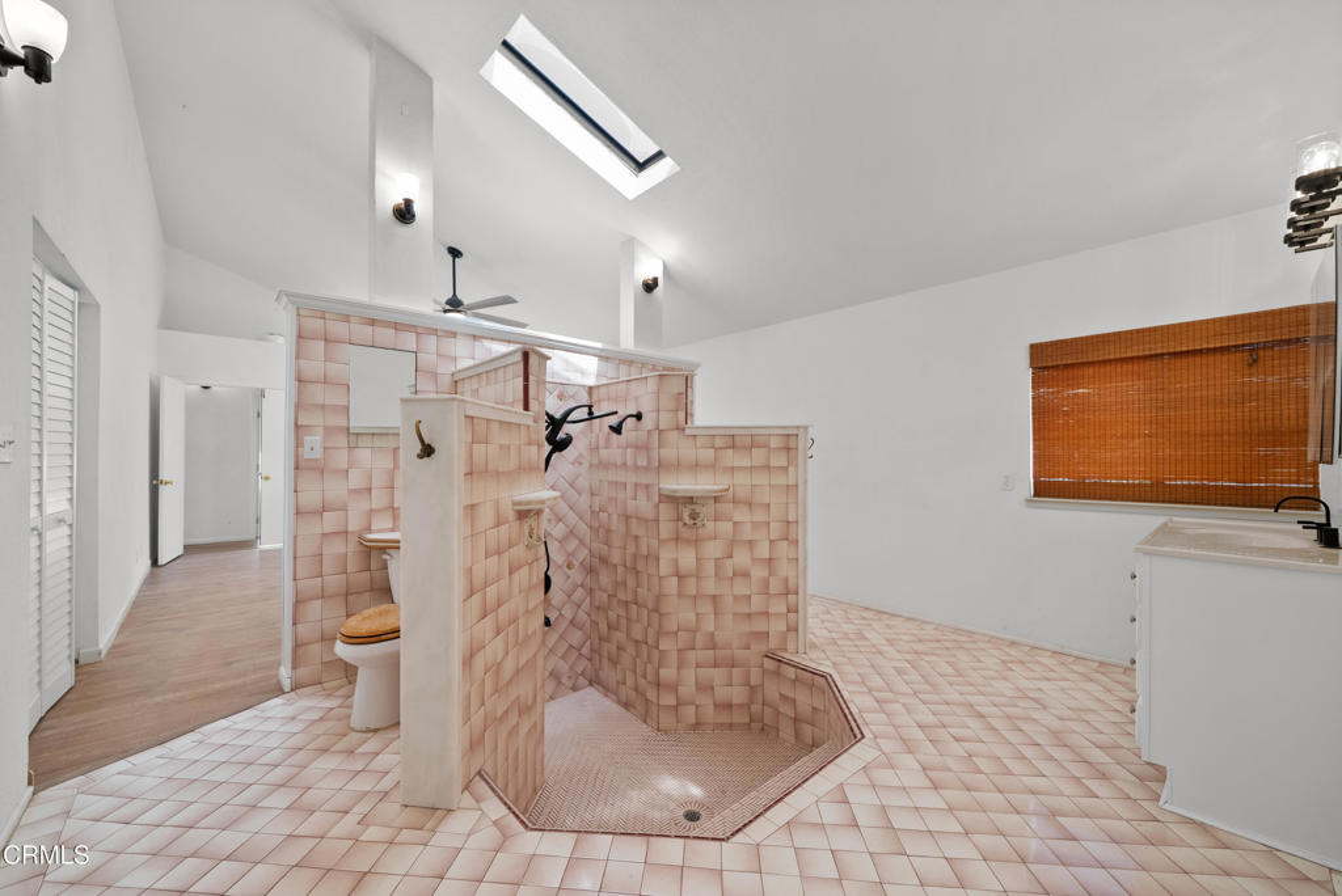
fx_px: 485
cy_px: 448
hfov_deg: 108.3
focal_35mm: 13
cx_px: 671
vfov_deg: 85.5
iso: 250
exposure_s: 1/6
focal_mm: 13
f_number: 9
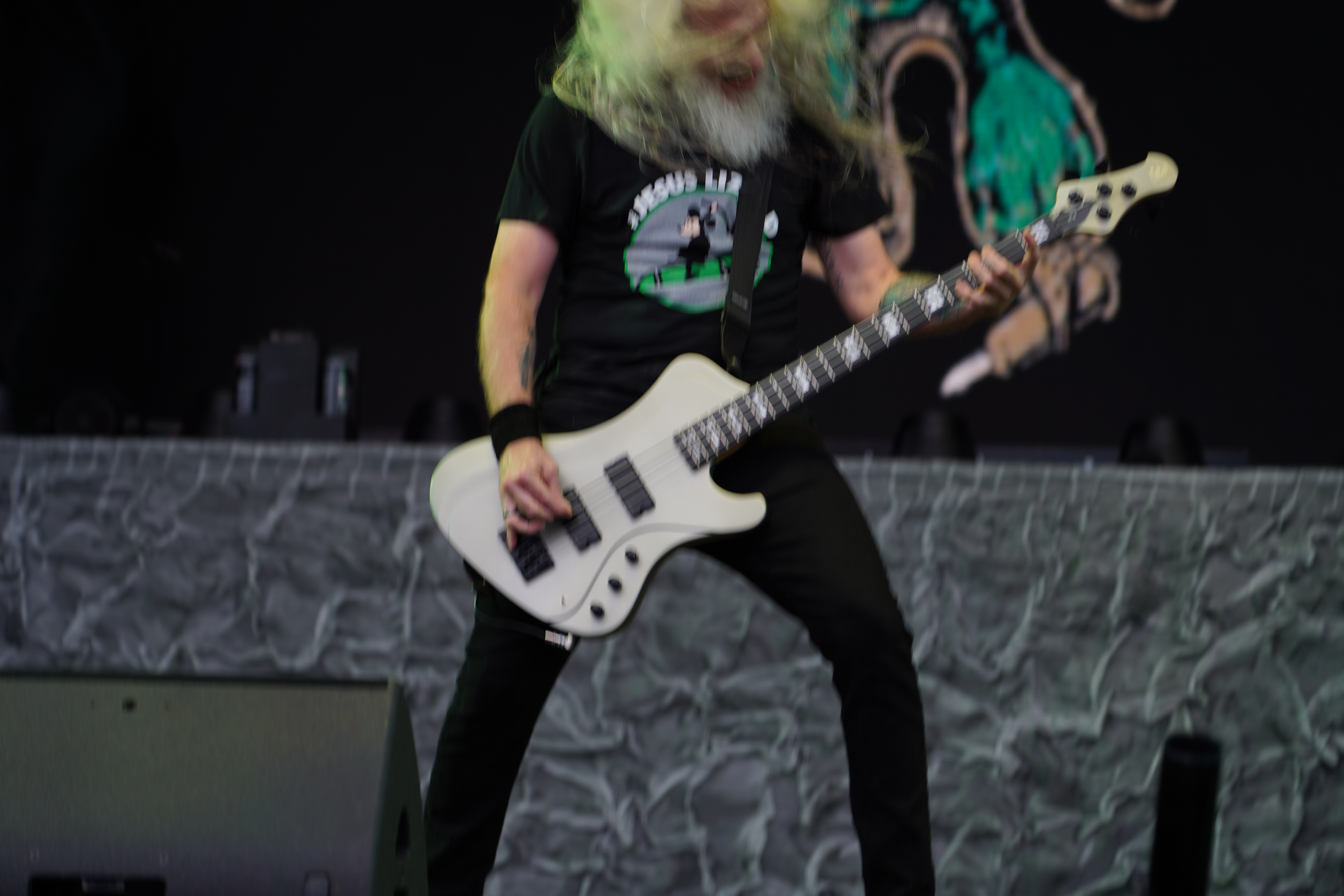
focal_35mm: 100
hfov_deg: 20.4
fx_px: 3733
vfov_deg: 13.7
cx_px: 672
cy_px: 448
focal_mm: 100
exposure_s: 1/125
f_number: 4
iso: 125
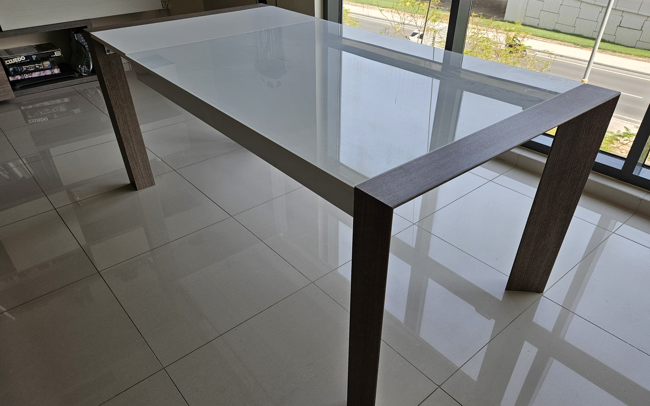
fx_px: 443
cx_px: 328
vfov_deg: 49.2
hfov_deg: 72.5
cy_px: 219
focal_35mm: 25
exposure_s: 1/180
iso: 40
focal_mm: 5.4
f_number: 1.8
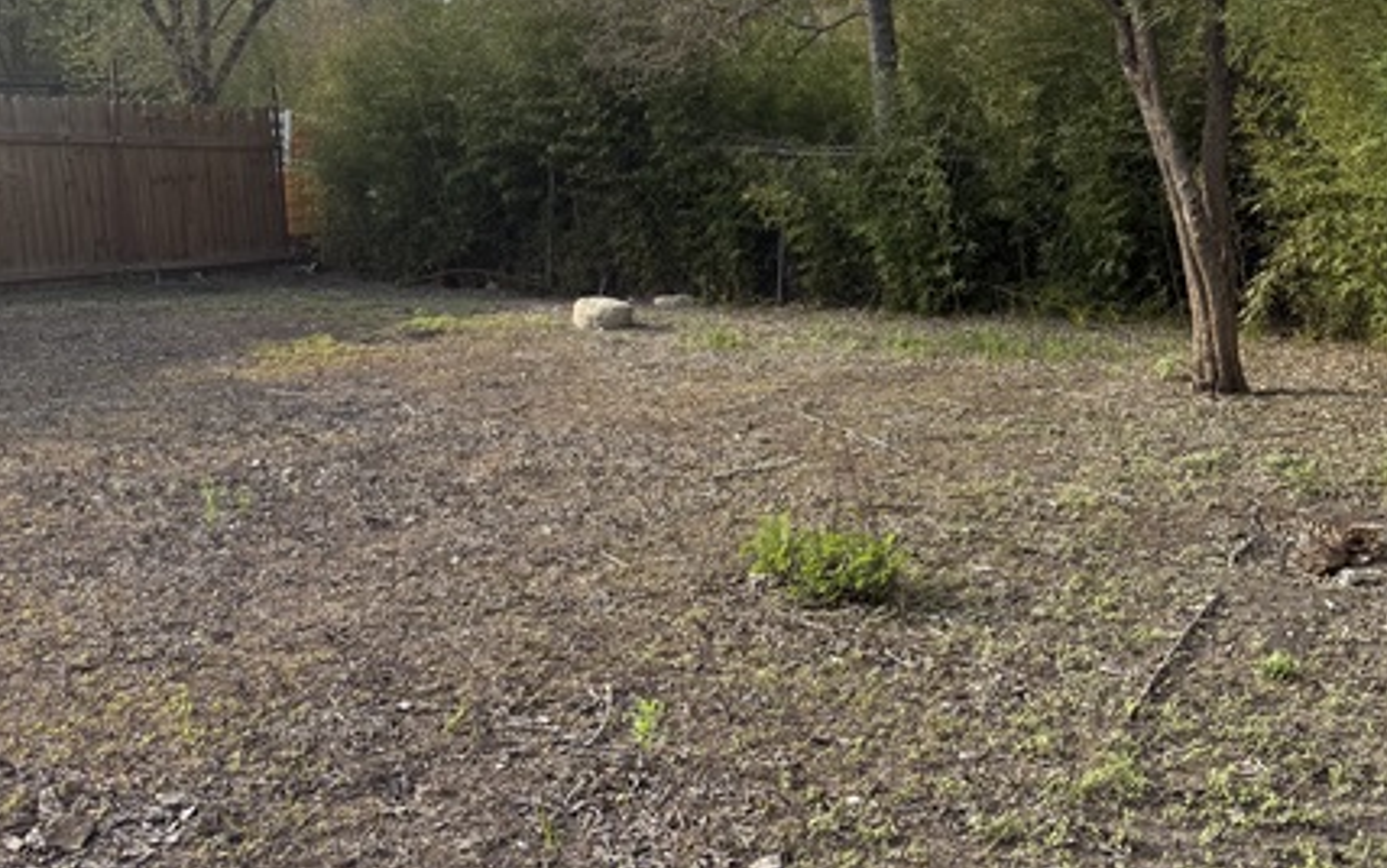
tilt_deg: -9.3
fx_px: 1437
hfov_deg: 51.4
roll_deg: +0.6
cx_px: 758
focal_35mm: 38
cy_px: 392
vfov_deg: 33.6
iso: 100
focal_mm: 6.76
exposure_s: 1/2299
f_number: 1.78
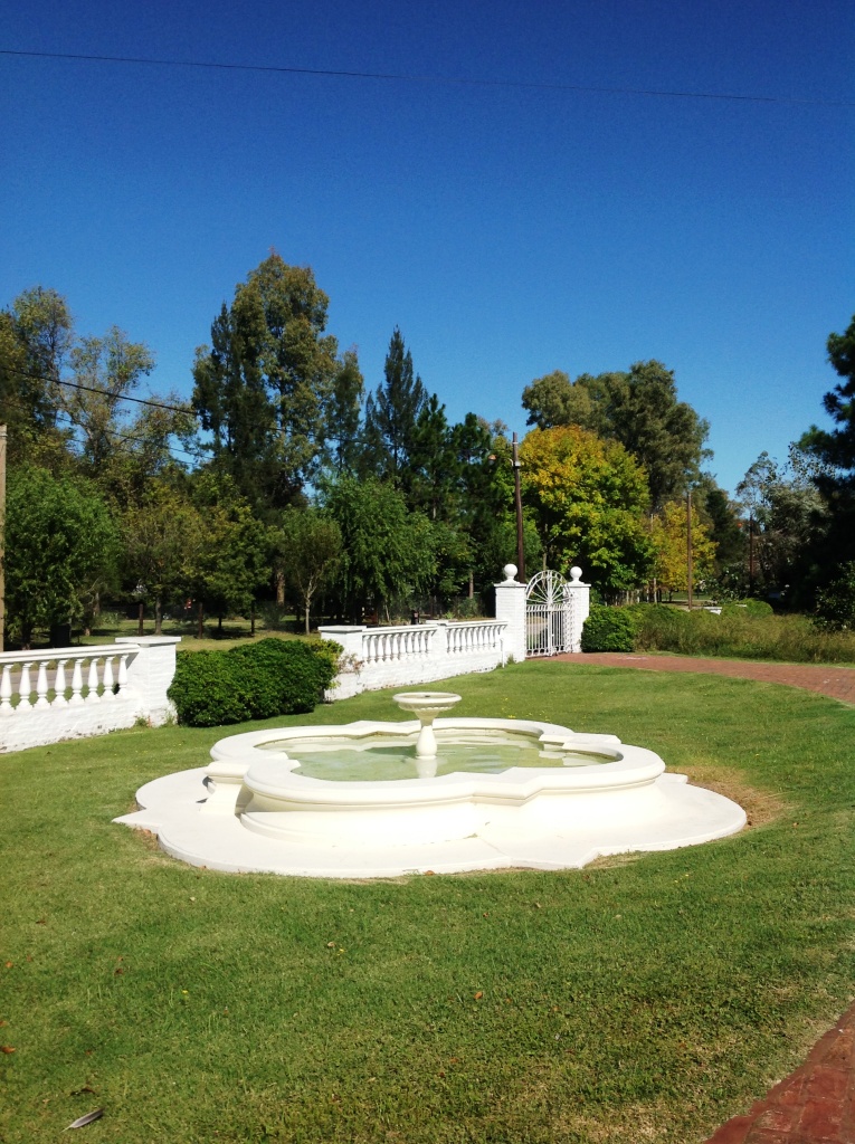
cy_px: 572
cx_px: 428
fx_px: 1156
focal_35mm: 35
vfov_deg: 52.7
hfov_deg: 40.6
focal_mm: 4.28
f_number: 2.4
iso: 50
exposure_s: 1/3367
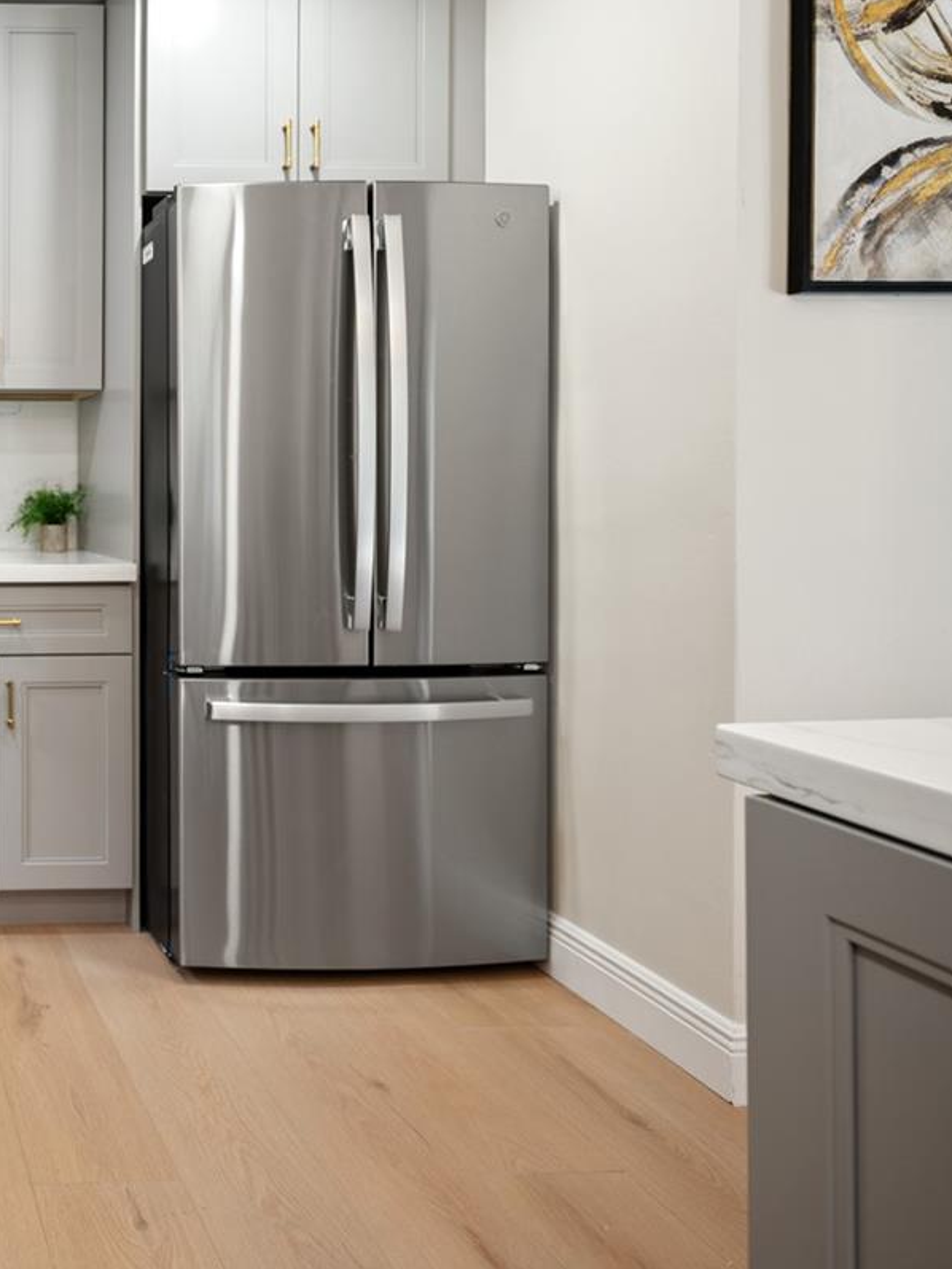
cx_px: -132
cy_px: 486
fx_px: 1025
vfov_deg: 62.7
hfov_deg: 39.3
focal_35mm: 28
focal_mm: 14.5
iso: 200
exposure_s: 1/30
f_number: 2.8
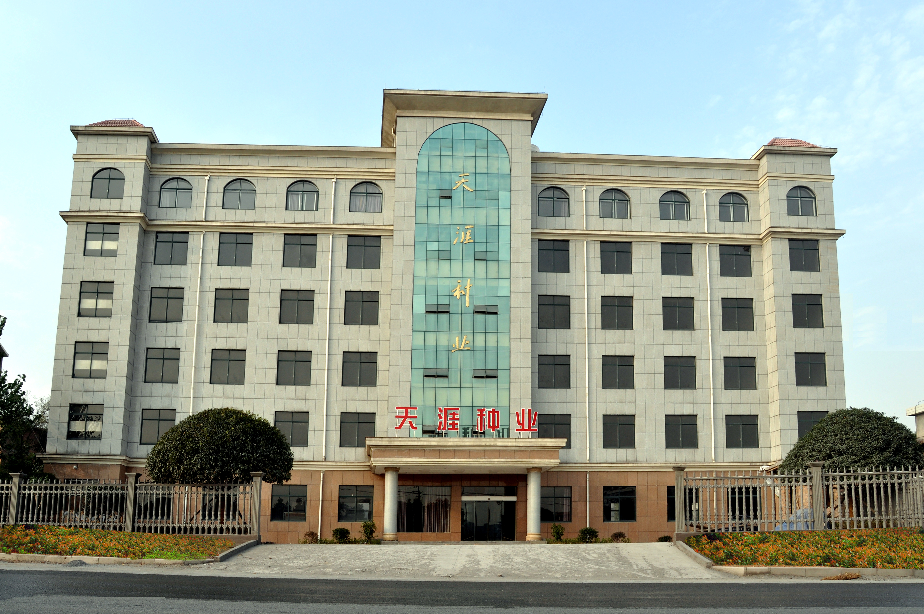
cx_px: 462
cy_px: 307
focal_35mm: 30
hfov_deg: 62.0
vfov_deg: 43.5
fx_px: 769
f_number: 9
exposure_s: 1/320
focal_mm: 20
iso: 200
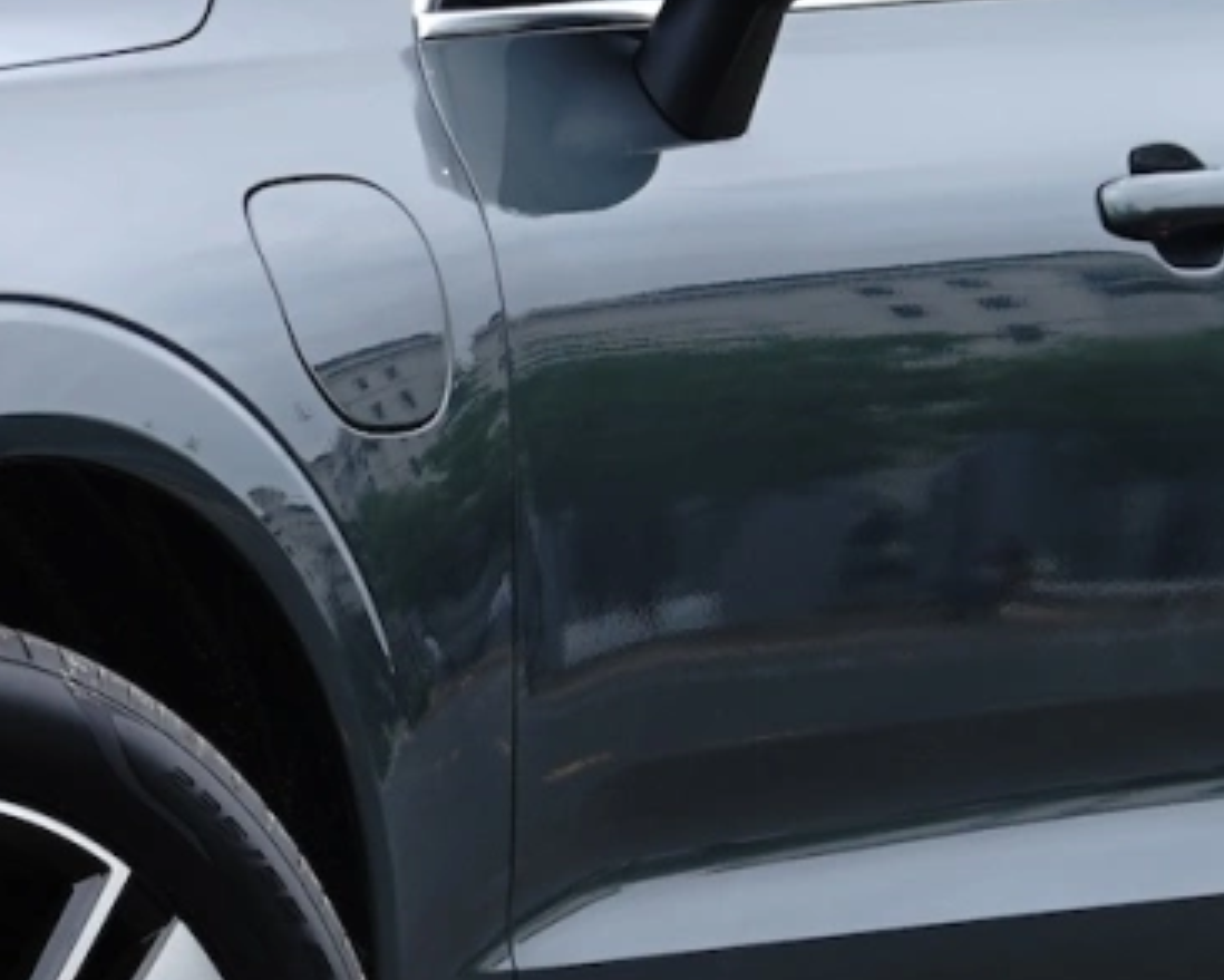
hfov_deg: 3.0
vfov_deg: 2.4
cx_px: -542
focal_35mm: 640
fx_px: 23191
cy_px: 214
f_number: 4
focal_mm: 104
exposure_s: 1/320
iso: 80
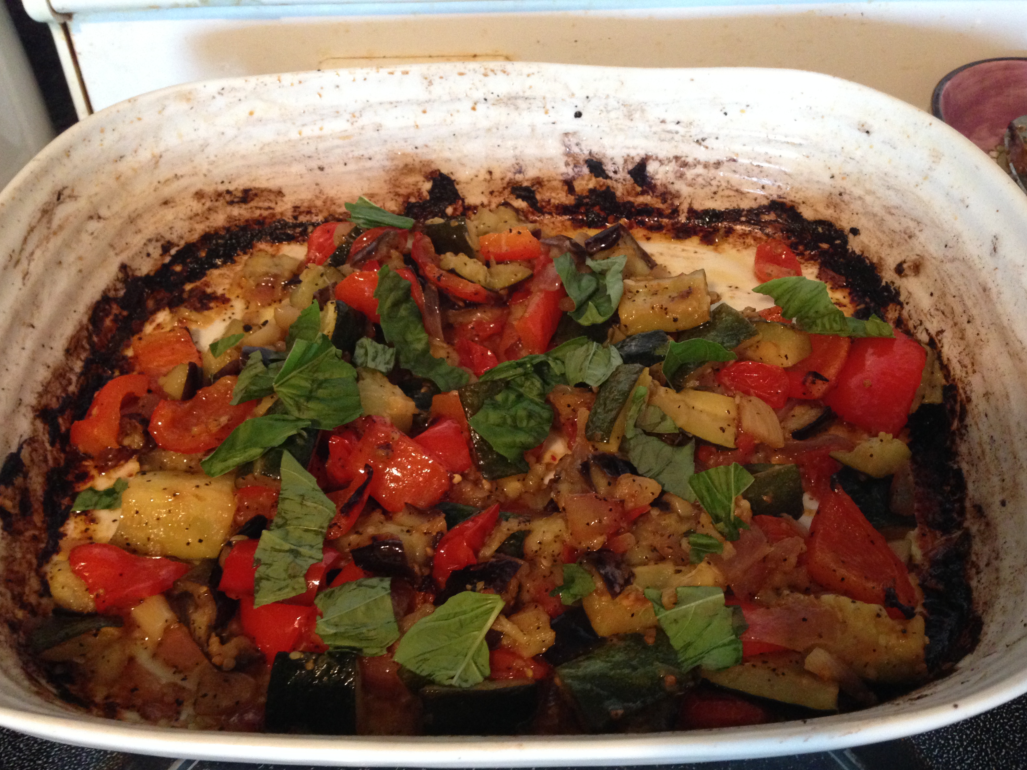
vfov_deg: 41.8
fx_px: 1009
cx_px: 514
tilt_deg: -46.5
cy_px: 396
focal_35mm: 34
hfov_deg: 54.0
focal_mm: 4.12
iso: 320
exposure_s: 1/17
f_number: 2.4
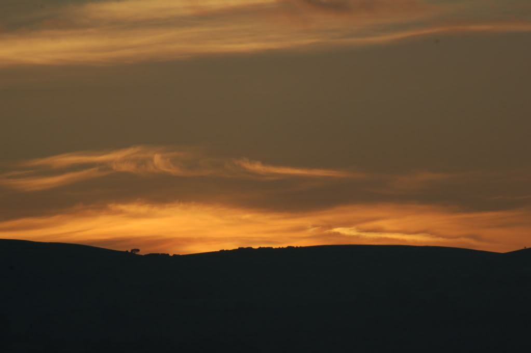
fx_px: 6631
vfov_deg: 3.0
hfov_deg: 4.6
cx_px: 266
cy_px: 176
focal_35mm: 450
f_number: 11
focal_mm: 300
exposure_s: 1/500
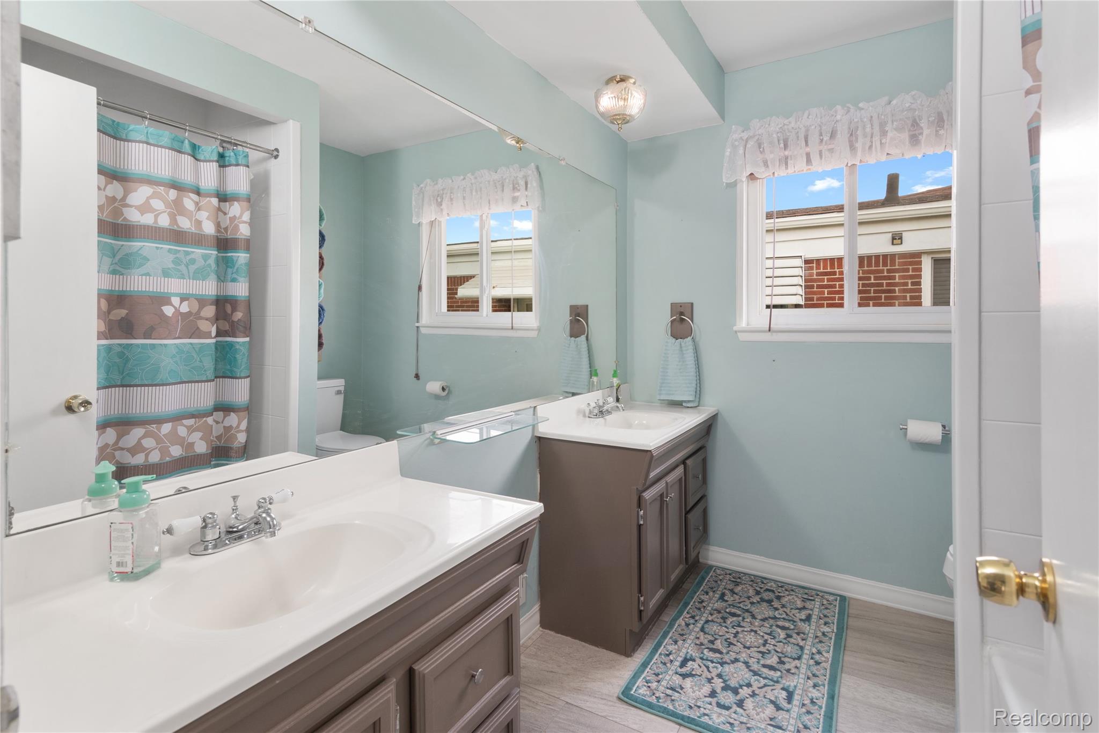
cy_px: 366
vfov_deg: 70.5
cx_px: 550
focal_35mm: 17
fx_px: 519
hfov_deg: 93.3
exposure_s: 1/6
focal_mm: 17
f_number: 9
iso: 320
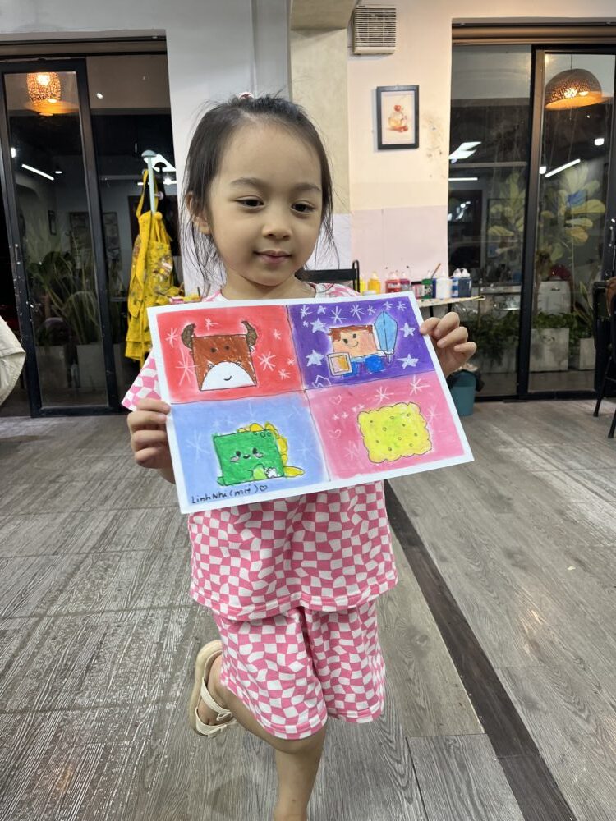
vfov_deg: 67.3
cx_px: 308
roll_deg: +1.7
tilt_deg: -12.7
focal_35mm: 26
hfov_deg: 53.1
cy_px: 410
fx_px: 617
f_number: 1.6
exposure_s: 1/100
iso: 125
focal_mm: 5.1
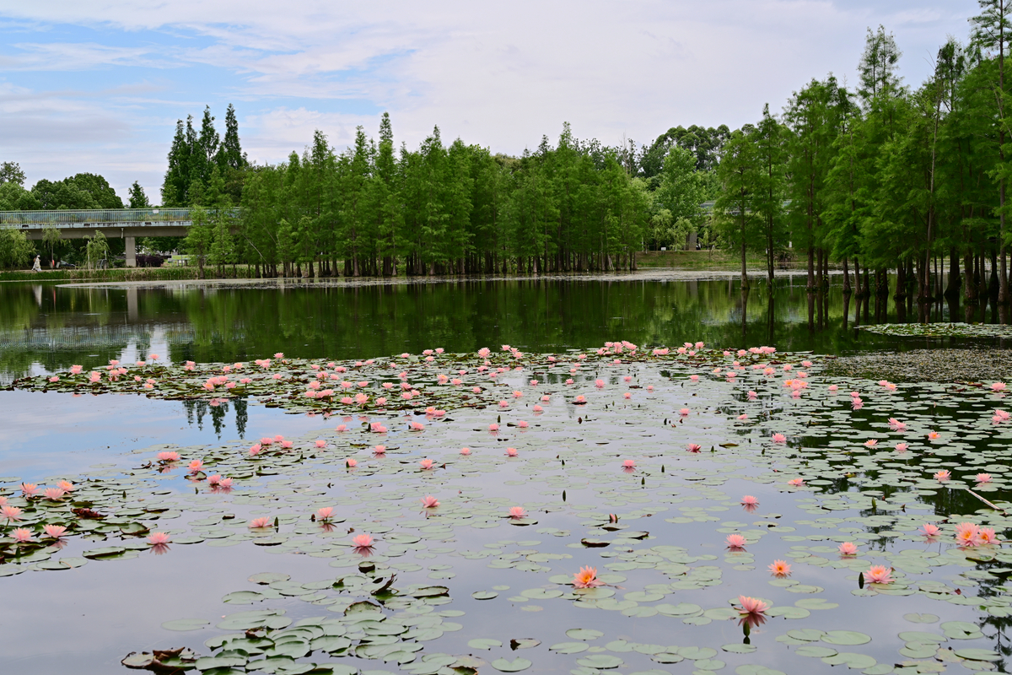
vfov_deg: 30.5
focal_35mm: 44
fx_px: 1237
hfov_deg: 44.5
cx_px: 506
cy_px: 338
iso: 140
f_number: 8
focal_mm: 44
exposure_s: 1/200
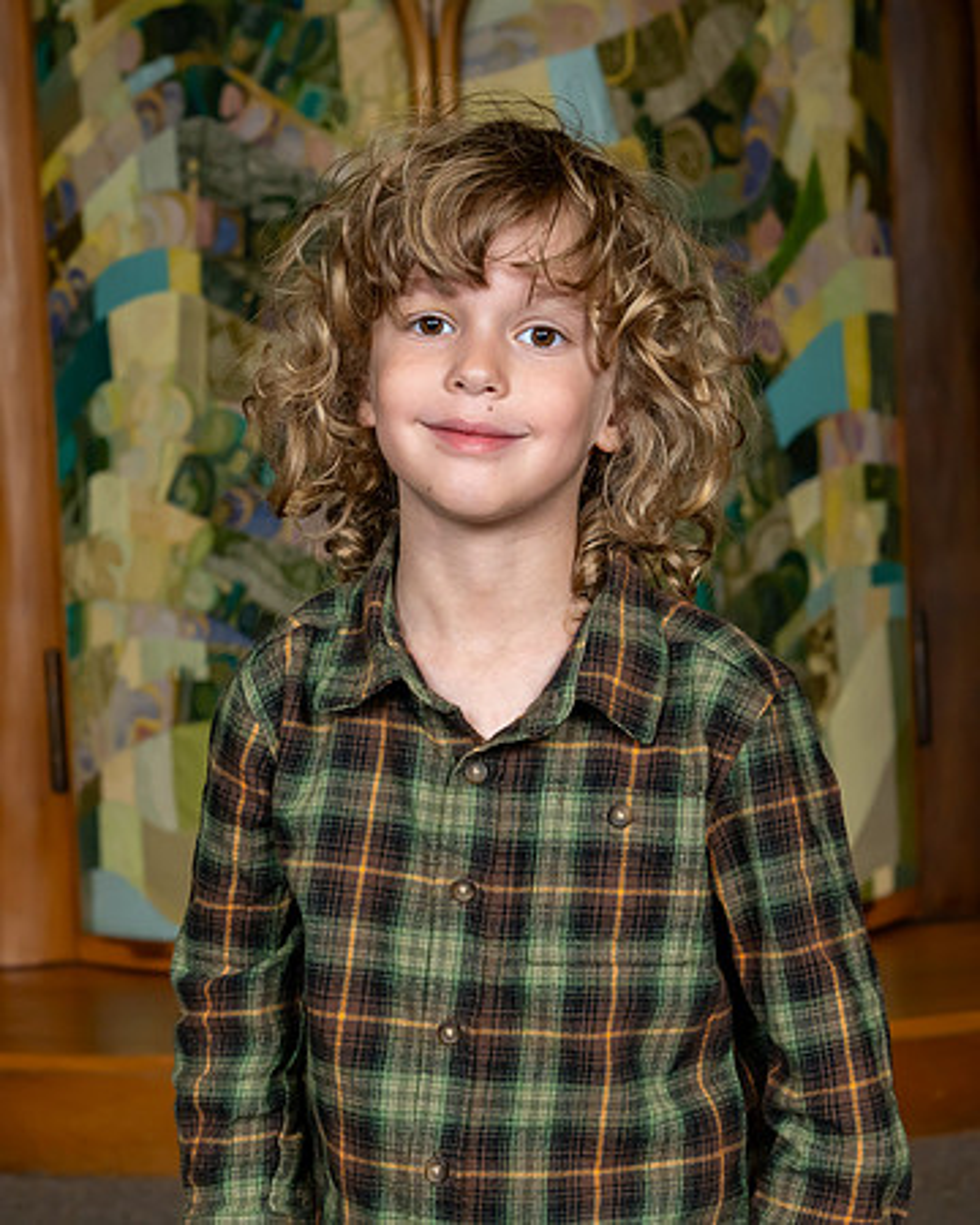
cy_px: 661
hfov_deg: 15.4
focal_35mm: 100
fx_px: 3632
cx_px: 474
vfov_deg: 19.1
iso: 400
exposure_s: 1/200
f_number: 7.1
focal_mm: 56
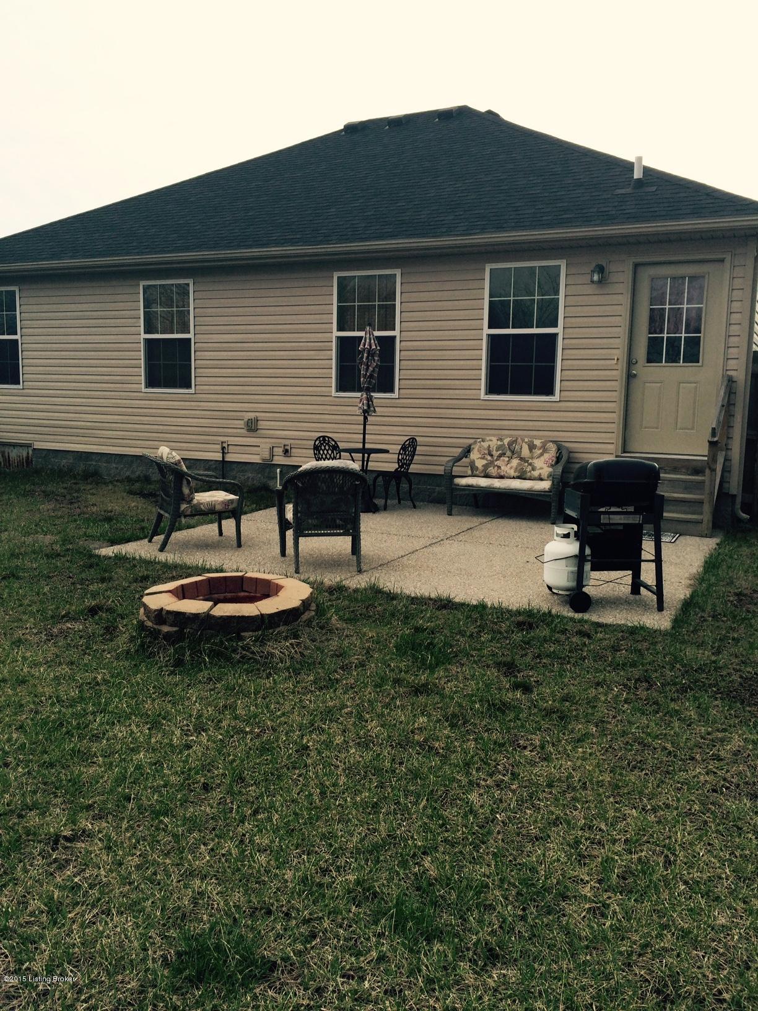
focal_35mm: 29
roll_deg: +0.6
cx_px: 379
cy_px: 506
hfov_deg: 48.2
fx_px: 847
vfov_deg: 61.7
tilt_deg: -7.8
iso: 32
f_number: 2.2
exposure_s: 1/1414
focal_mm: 4.15
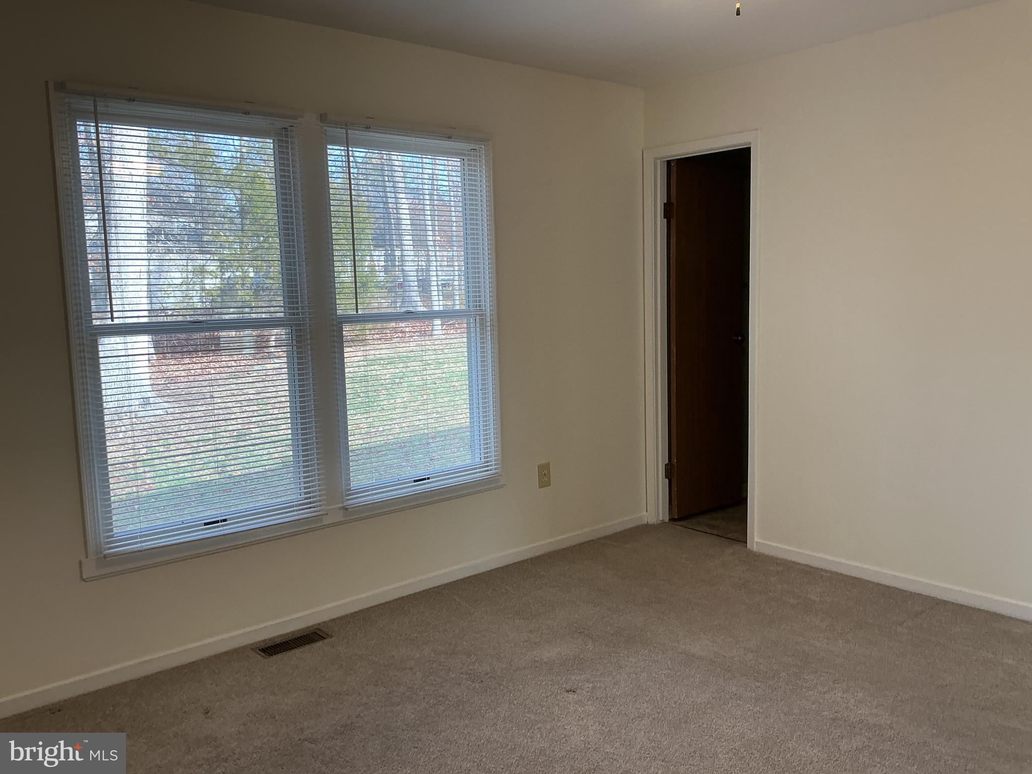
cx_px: 516
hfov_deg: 61.7
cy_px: 387
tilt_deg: -6.8
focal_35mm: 29
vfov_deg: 48.2
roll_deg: +2.4
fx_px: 865
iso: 40
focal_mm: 3
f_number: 1.8
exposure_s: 1/120
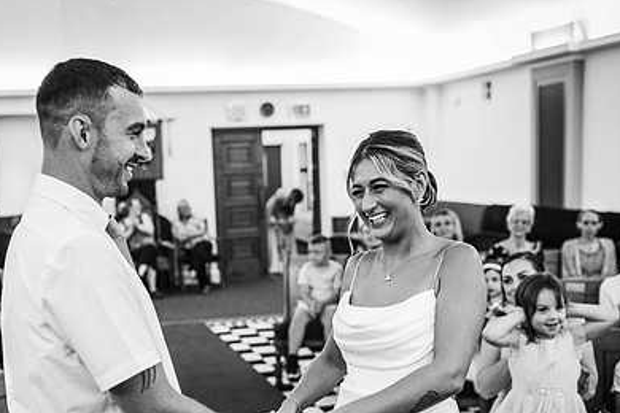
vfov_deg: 25.8
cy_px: 289
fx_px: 895
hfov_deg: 38.0
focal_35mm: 52
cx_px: 235
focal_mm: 35
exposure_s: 1/200
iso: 2800
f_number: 2.2
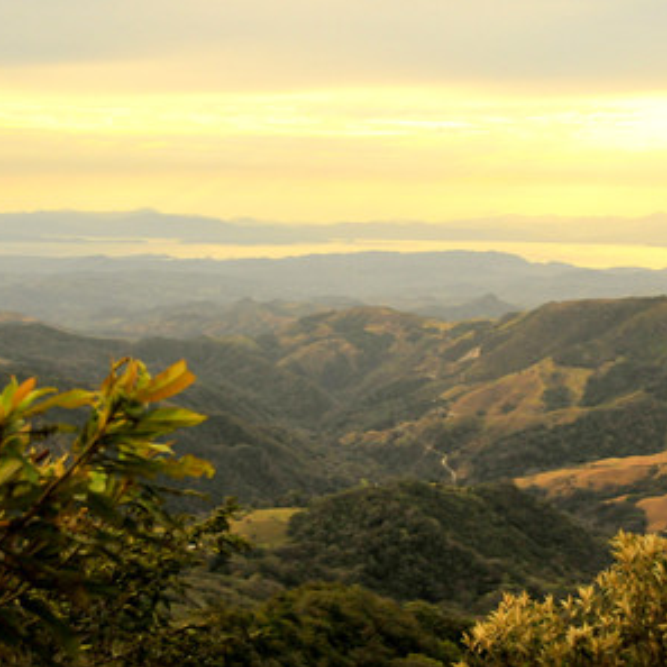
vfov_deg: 25.5
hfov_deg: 25.5
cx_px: 348
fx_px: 1475
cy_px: 334
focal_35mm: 68
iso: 800
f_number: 5
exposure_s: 1/1600
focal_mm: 35
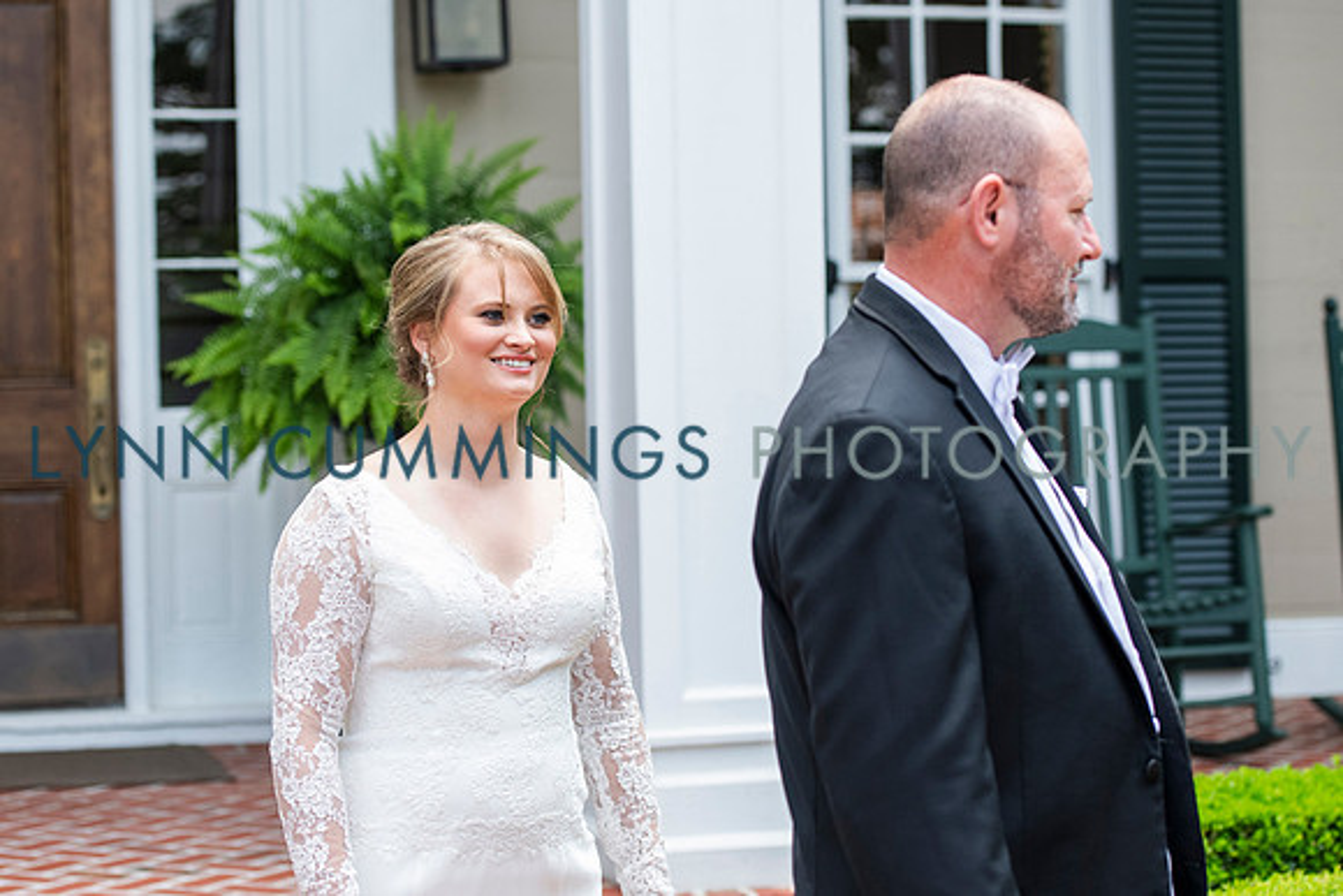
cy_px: 469
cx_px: 654
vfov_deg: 15.9
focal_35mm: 86
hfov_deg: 23.7
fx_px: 3201
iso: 500
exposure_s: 1/1000
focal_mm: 70
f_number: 3.5
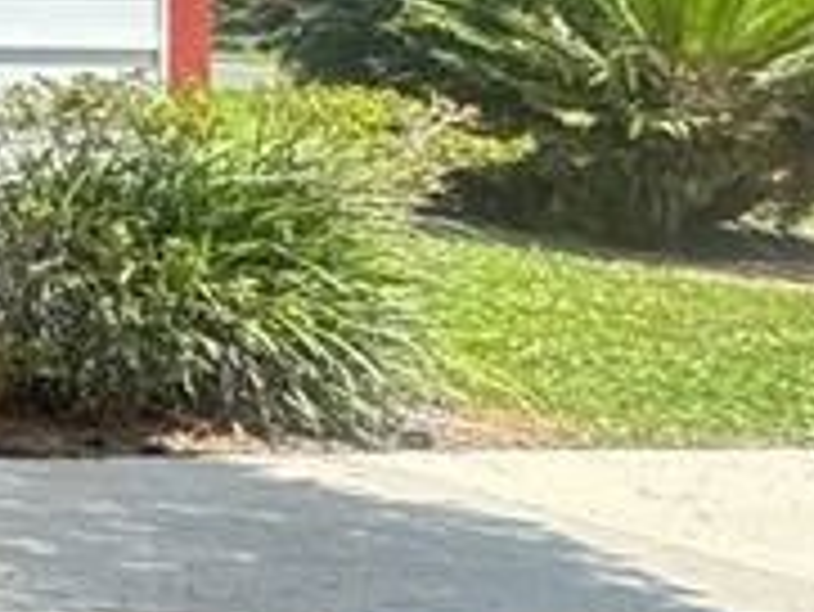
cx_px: -1318
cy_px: -40
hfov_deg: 13.6
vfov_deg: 18.1
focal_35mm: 79
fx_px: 1859
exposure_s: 1/418
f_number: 2.2
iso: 50
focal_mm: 2.22
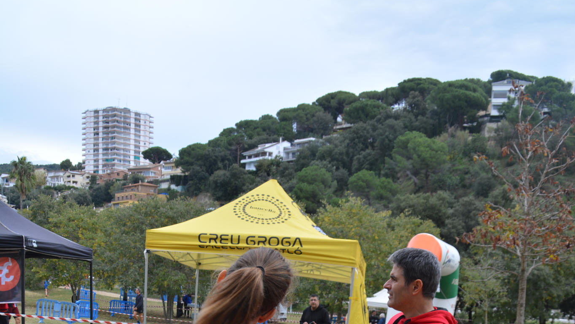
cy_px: 420
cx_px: 288
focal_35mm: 52
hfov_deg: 39.9
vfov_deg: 21.0
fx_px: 793
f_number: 6.3
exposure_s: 1/160
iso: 200
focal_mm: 22
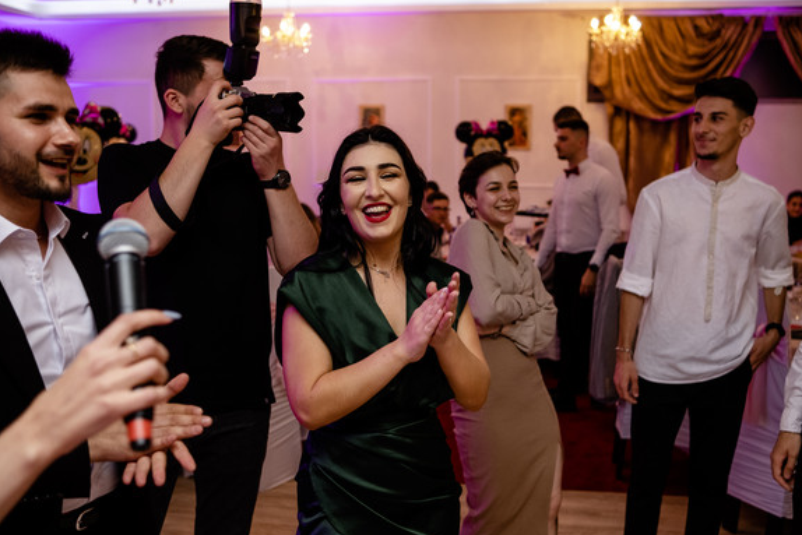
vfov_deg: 34.2
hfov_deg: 49.5
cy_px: 281
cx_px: 401
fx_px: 869
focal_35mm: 39
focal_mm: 23
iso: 1000
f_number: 2
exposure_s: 1/200
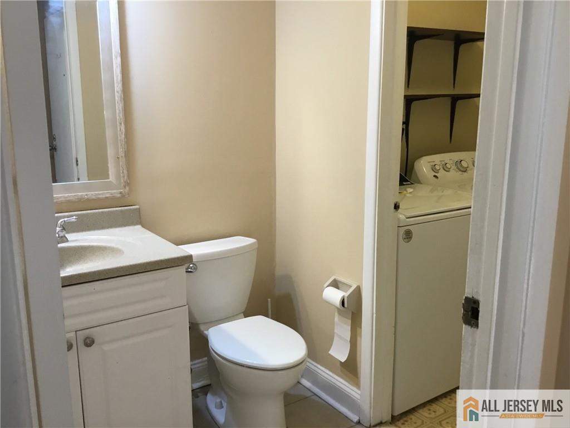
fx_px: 510
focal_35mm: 31
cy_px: 214
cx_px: 285
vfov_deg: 45.4
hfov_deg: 58.4
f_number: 2.4
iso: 80
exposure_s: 1/30
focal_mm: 3.3
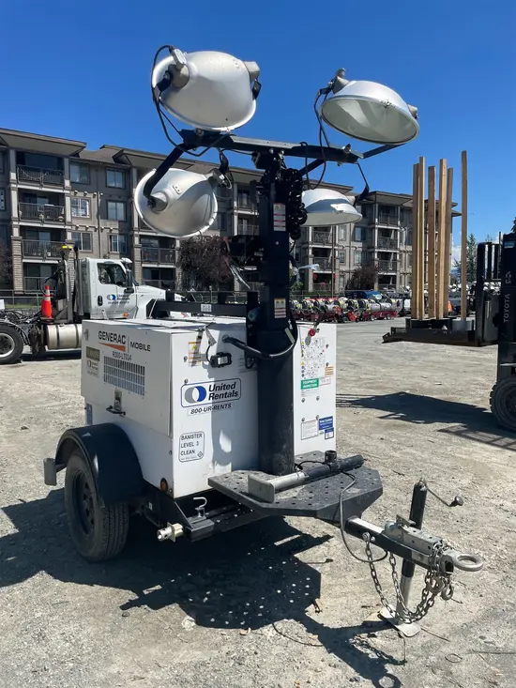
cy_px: 344
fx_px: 517
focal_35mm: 26
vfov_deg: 67.3
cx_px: 258
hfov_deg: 53.1
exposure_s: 1/4132
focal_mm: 4.2
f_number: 1.6
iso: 32
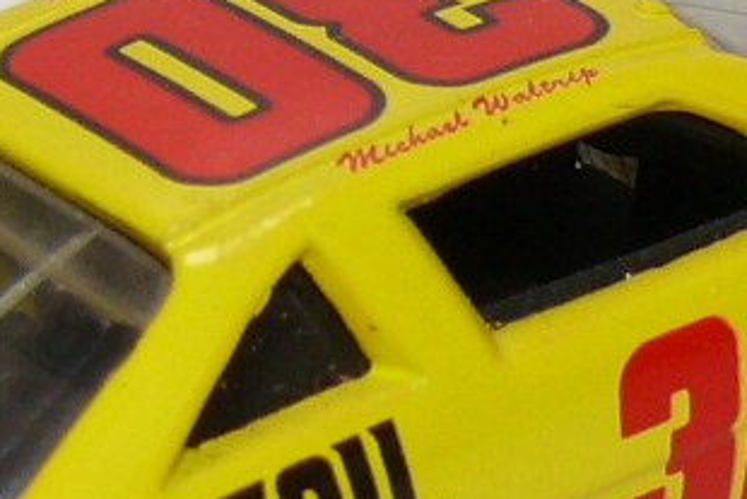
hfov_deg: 6.1
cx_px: 940
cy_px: 236
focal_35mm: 338
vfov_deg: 4.1
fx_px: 7016
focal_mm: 10.3
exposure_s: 1/30
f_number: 4
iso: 100
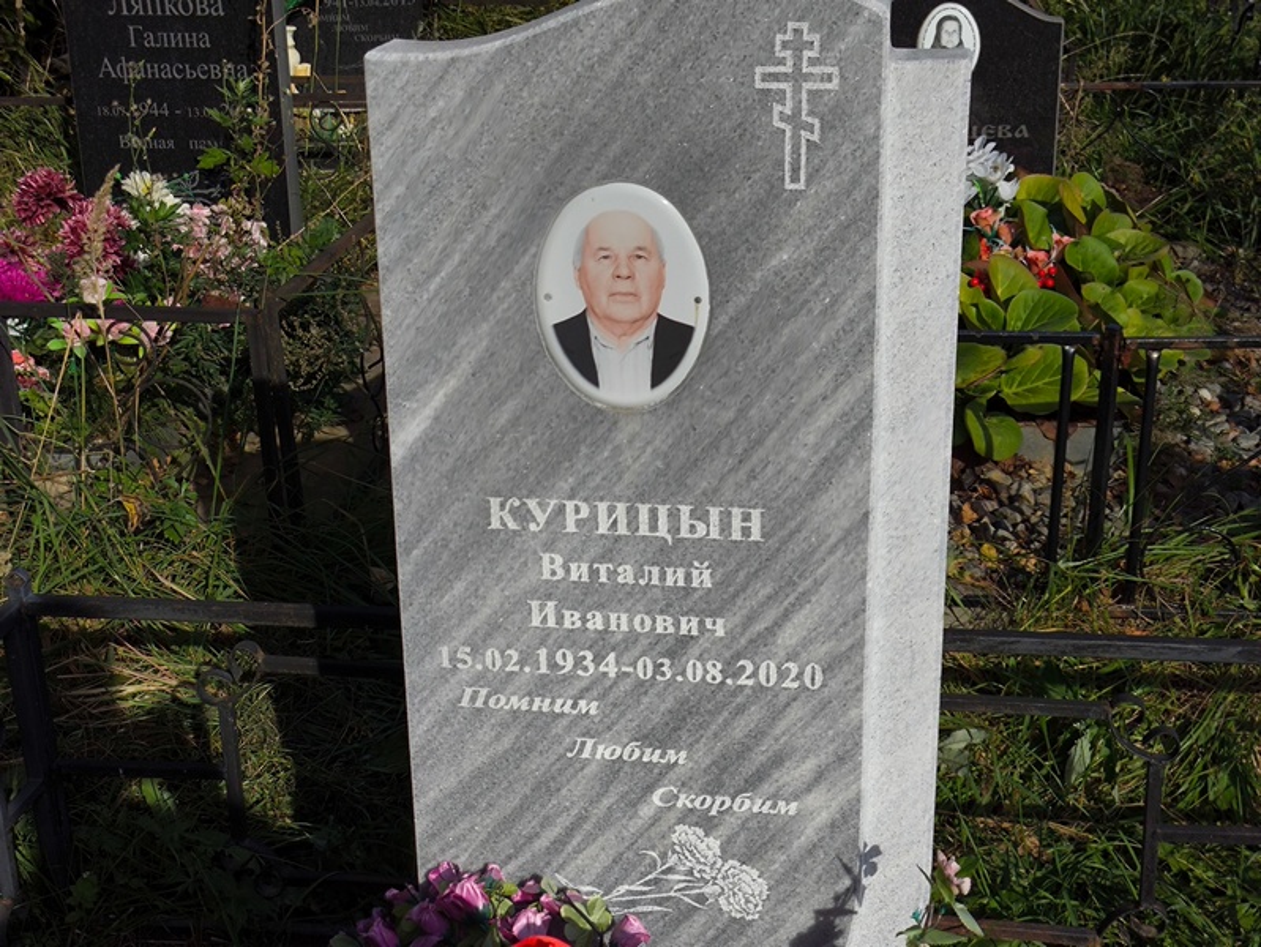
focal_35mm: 50
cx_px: 630
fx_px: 1822
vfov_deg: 29.1
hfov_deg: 38.2
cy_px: 474
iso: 50
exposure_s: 1/3604
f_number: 1.7
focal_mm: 4.71
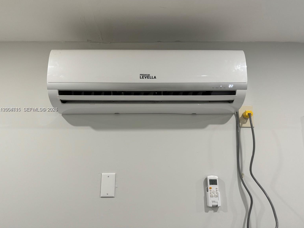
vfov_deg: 54.9
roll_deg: +0.4
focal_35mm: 25
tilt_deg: +13.1
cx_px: 154
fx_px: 220
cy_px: 110
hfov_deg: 69.4
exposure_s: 1/120
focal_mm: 6.76
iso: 160
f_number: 1.78
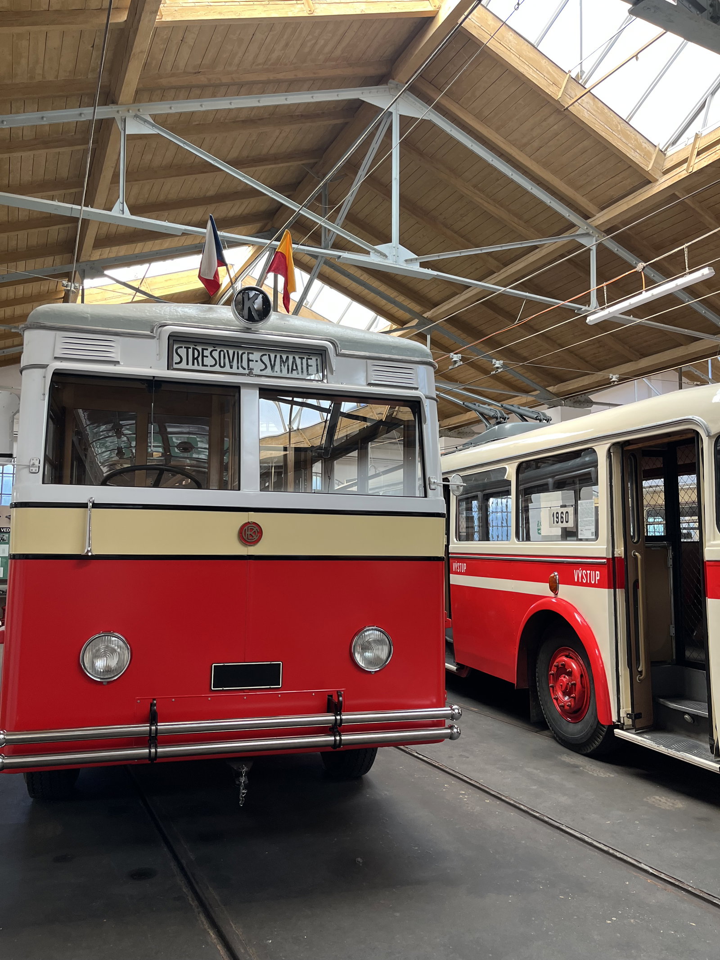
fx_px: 721
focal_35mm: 26
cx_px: 360
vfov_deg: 67.3
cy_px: 480
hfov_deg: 53.1
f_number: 1.6
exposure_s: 1/121
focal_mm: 5.1
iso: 125
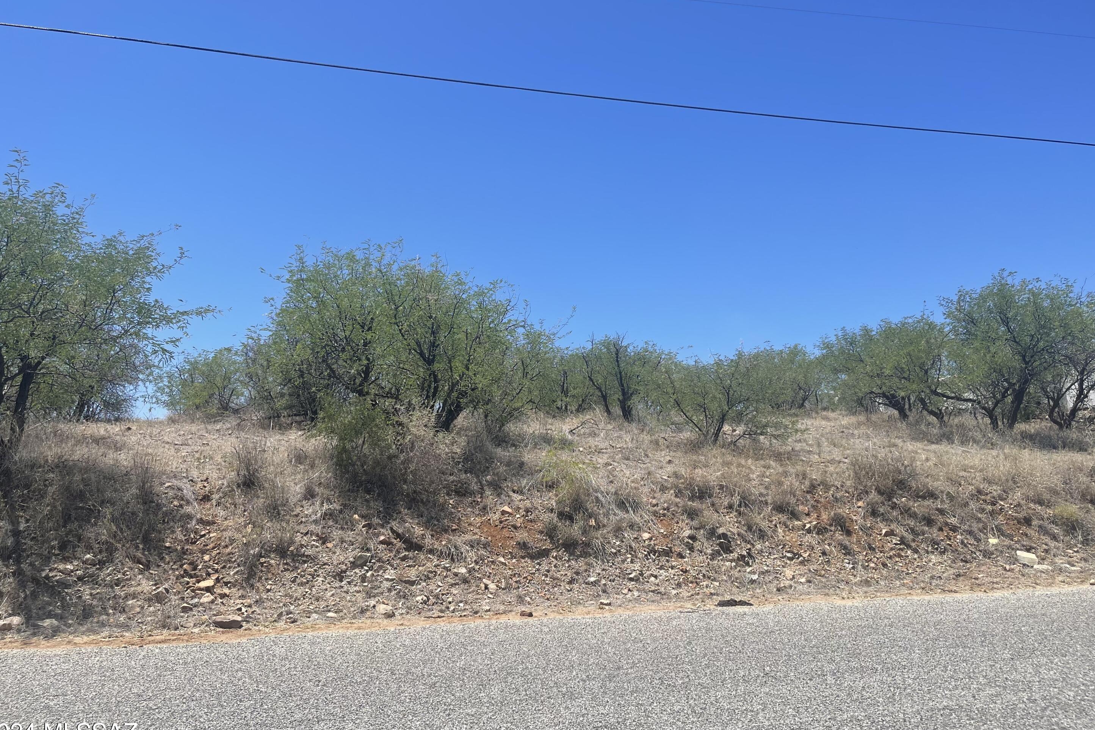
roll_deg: +0.9
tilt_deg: +10.1
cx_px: 532
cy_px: 345
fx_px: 821
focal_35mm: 27
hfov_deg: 67.4
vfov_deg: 47.9
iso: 32
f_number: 1.6
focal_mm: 5.1
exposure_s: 1/3559
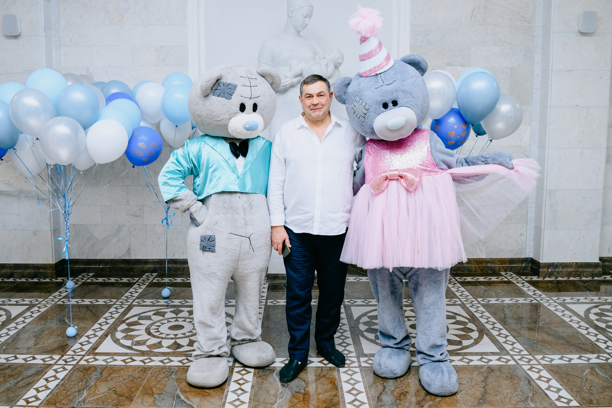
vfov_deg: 41.1
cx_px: 288
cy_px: 186
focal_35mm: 32
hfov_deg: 58.7
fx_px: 544
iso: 320
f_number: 4
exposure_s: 1/160
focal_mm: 26
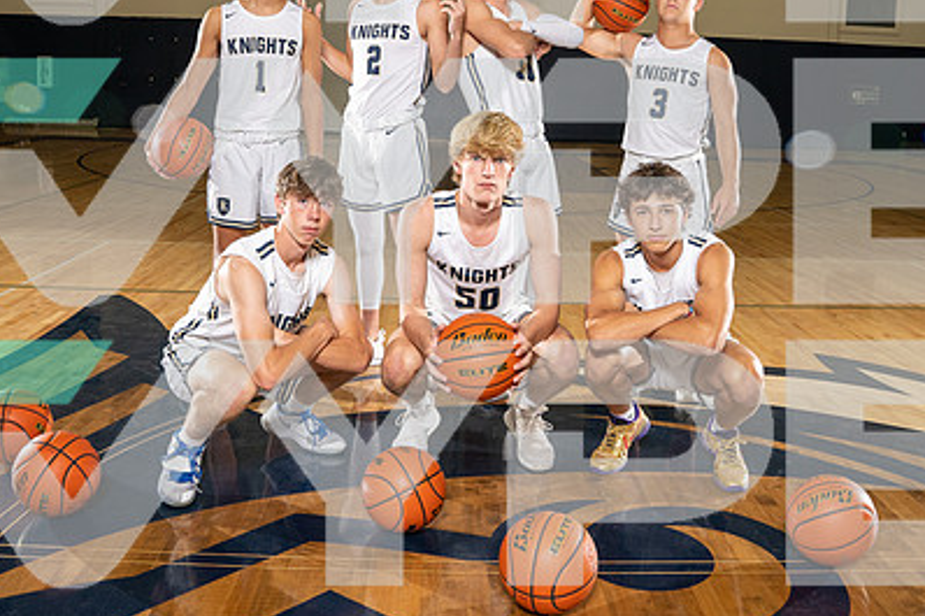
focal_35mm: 35
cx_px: 469
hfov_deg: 54.5
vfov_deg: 37.2
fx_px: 899
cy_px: 182
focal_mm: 24
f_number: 7.1
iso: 320
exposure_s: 1/250
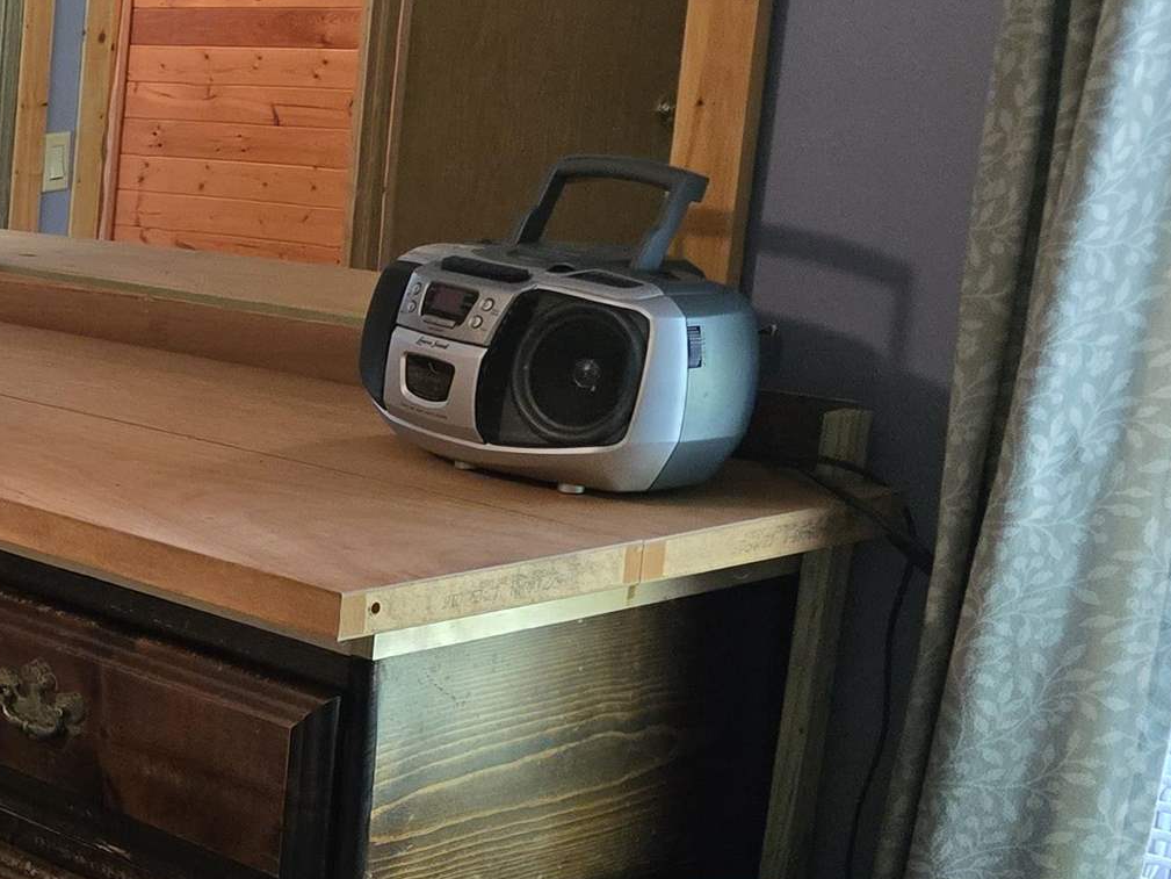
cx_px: -594
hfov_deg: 22.6
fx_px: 2368
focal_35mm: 70
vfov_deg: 20.9
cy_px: 628
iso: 1000
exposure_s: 1/120
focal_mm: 6.3
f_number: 1.7
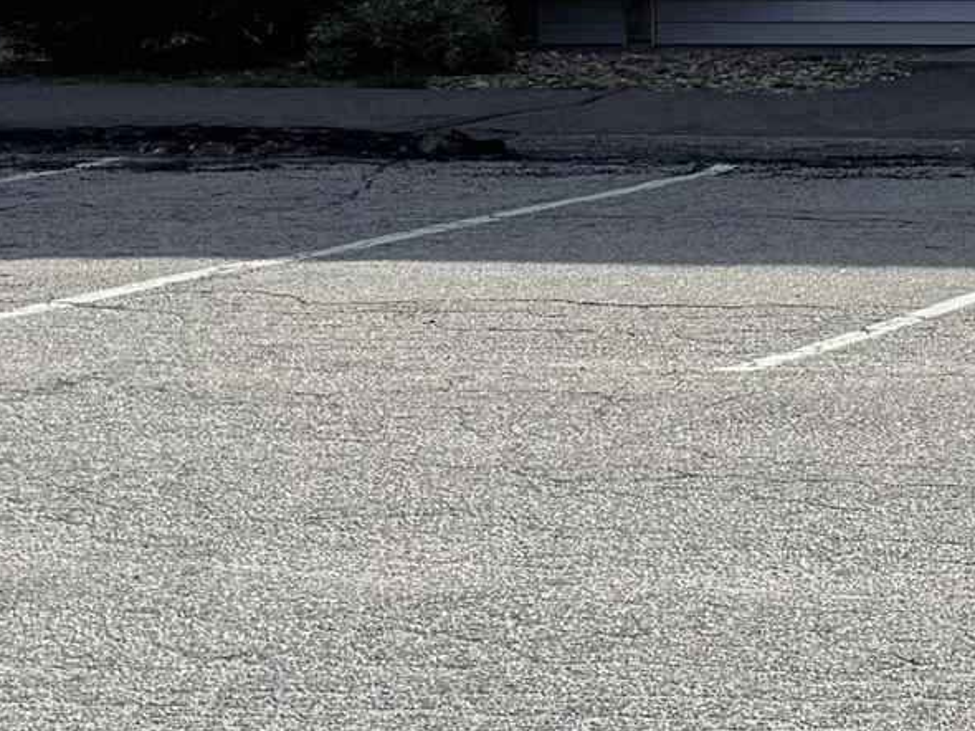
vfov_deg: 11.6
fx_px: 3519
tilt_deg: +1.4
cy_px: -190
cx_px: 2485
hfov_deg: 12.0
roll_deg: -0.1
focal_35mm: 125
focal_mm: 6.76
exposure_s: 1/7353
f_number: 1.78
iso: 100
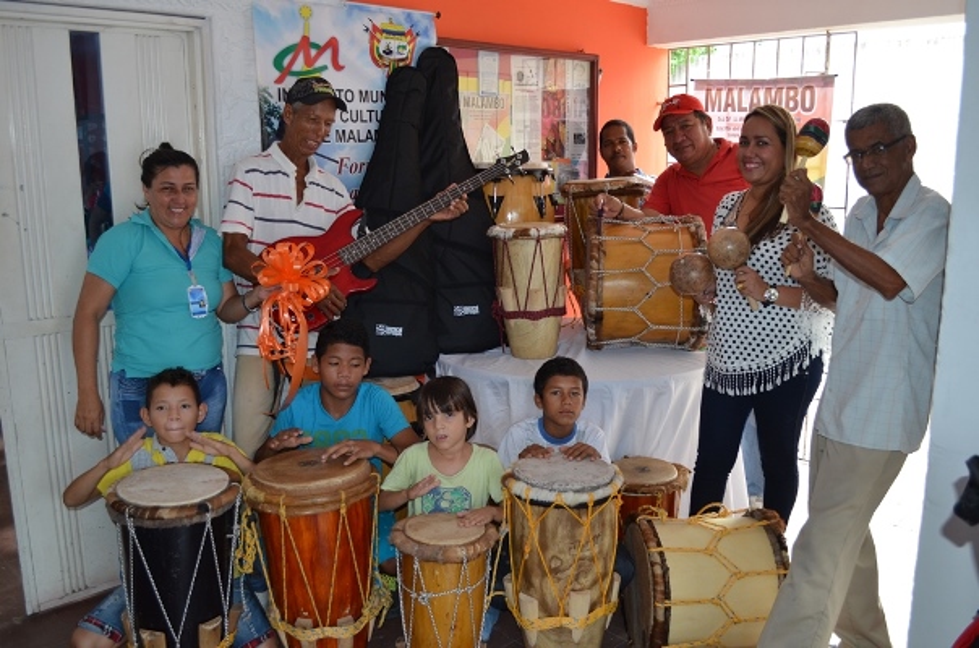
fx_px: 896
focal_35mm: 33
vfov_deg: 39.8
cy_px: 324
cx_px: 490
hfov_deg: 57.3
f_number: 3.8
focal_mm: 22
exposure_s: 1/125
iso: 400
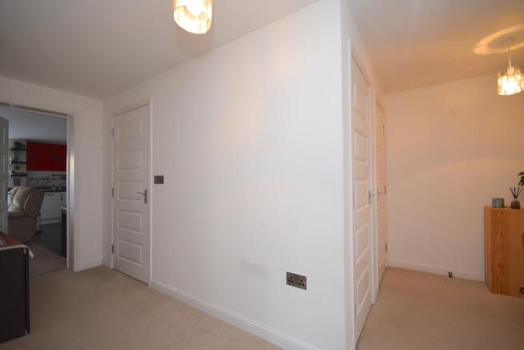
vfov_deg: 77.4
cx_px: 262
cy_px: 175
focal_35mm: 15
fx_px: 218
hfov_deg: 100.4
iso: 800
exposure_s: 1/60
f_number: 4
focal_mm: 10
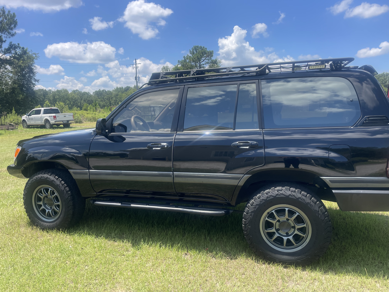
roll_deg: -0.1
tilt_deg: -6.2
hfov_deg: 67.3
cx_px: 194
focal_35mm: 26
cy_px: 146
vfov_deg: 53.1
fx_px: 292
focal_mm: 4.2
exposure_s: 1/2132
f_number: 1.6
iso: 32
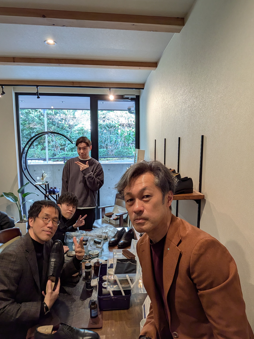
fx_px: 225
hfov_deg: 58.8
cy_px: 167
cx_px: 137
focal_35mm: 23
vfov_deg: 73.9
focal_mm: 2.74
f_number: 2.2
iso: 47
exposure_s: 1/30
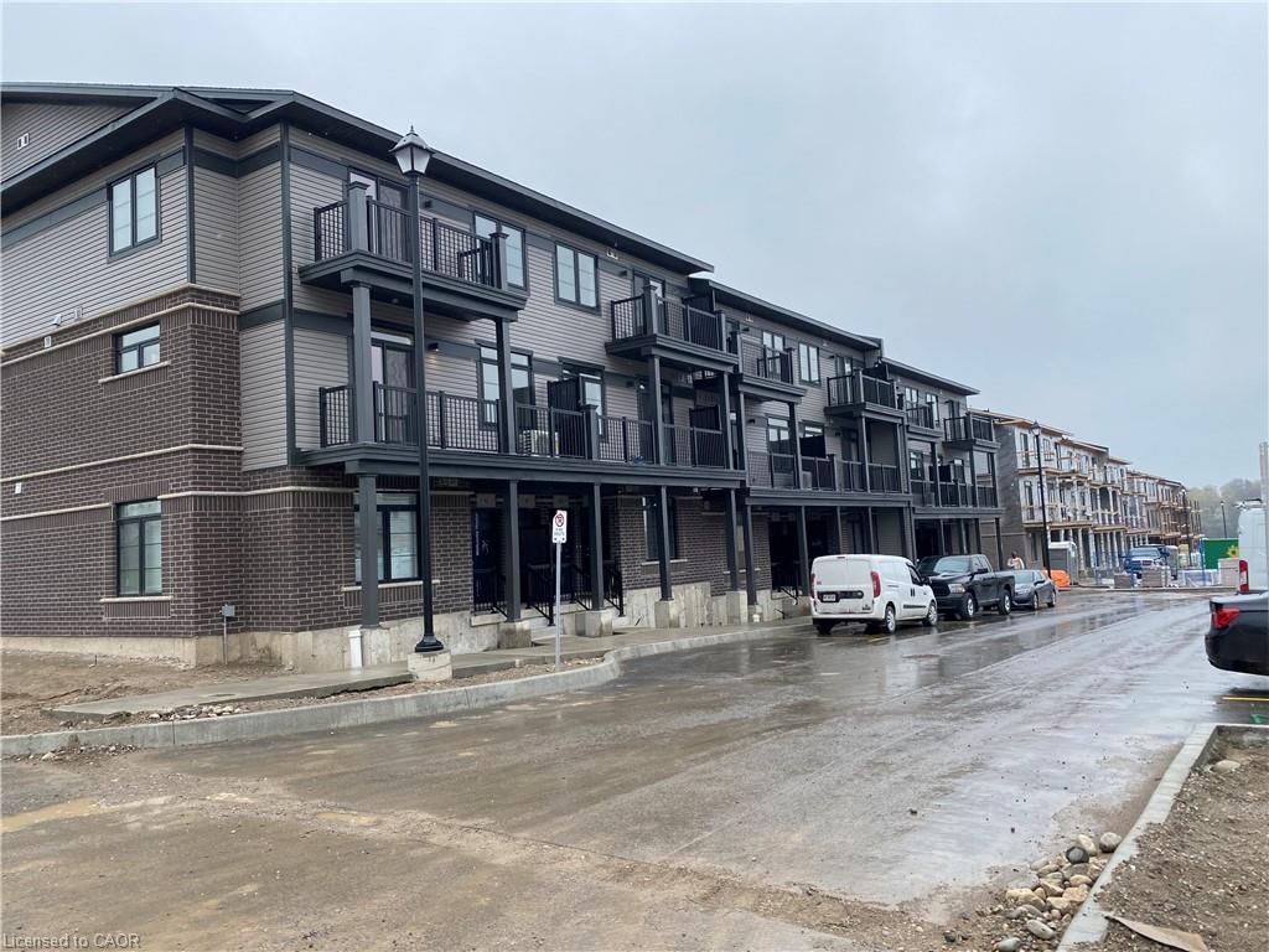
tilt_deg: +5.8
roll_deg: +3.1
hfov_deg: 67.3
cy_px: 476
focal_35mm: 26
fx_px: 953
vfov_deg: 53.1
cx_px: 634
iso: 32
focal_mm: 4.25
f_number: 1.8
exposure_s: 1/1063
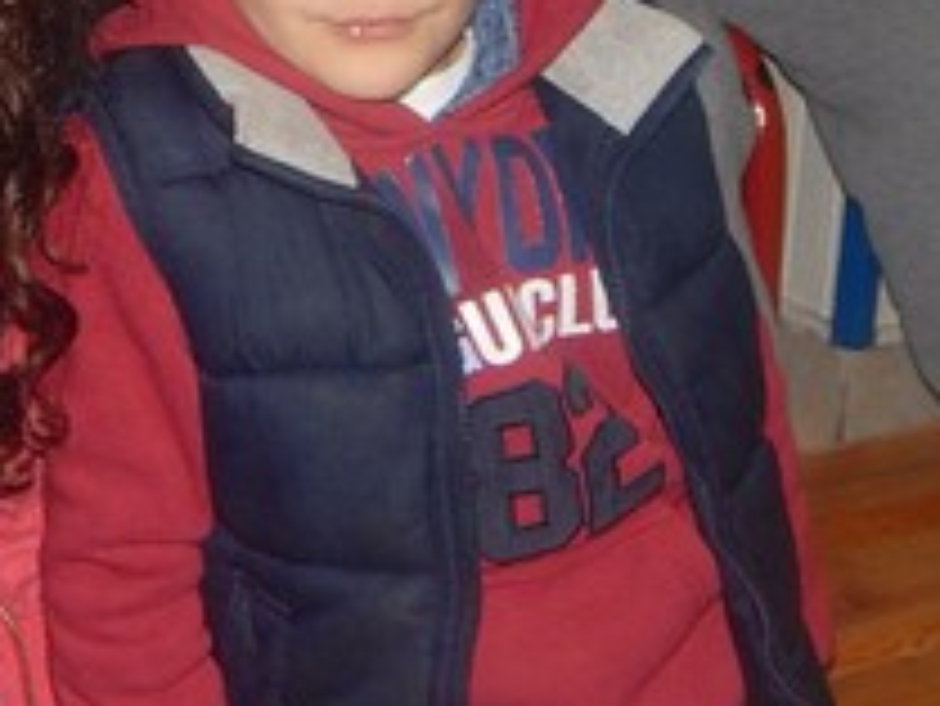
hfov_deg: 13.7
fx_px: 3750
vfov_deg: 10.5
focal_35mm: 138
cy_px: -238
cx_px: -324
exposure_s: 1/30
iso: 200
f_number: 3.7
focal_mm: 8.6
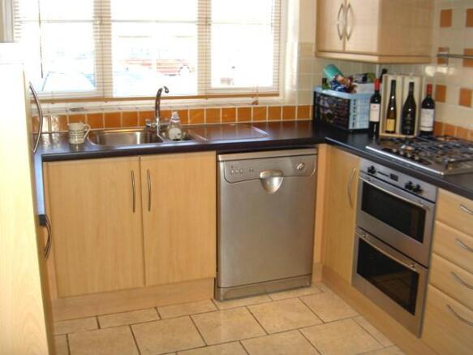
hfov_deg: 47.9
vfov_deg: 36.8
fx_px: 533
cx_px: 236
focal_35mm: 39
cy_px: 178
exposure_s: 1/60
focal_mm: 8
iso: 100
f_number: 2.8
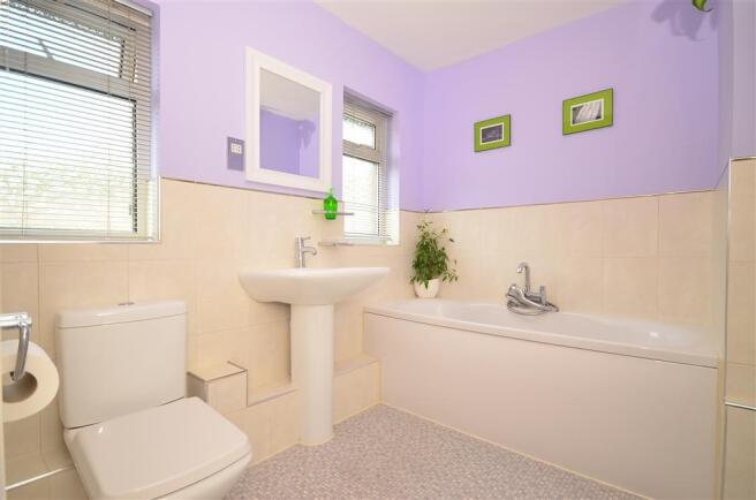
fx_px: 361
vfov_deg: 69.4
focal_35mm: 17
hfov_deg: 92.6
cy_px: 250
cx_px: 378
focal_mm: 11.5
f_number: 5
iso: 200
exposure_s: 1/25
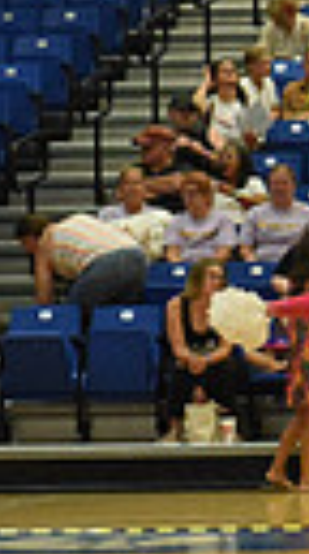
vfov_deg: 6.5
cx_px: 996
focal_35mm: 331
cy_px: 329
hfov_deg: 3.5
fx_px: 4850
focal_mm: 70
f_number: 2.8
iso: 8000
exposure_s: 1/1000
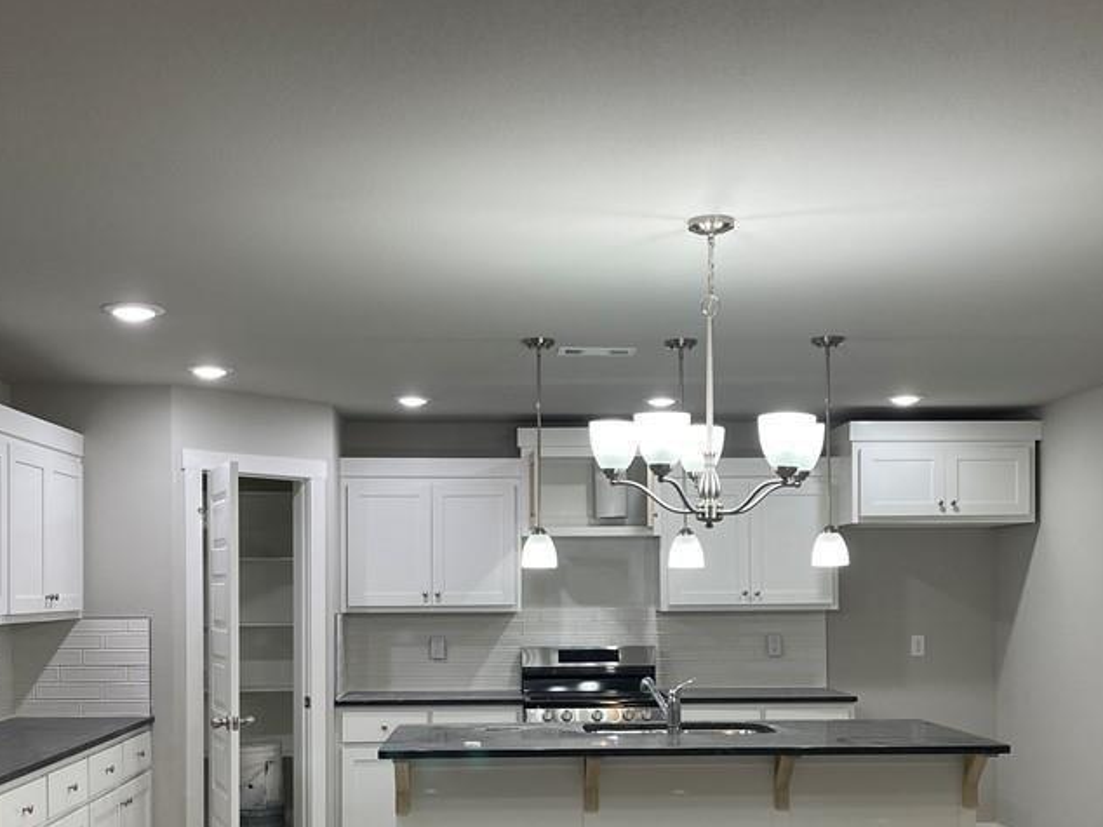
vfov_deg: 33.7
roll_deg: +0.2
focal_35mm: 42
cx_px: 545
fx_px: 1338
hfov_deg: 44.8
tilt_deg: +0.6
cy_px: 608
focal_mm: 5.1
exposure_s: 1/120
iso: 80
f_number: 1.6
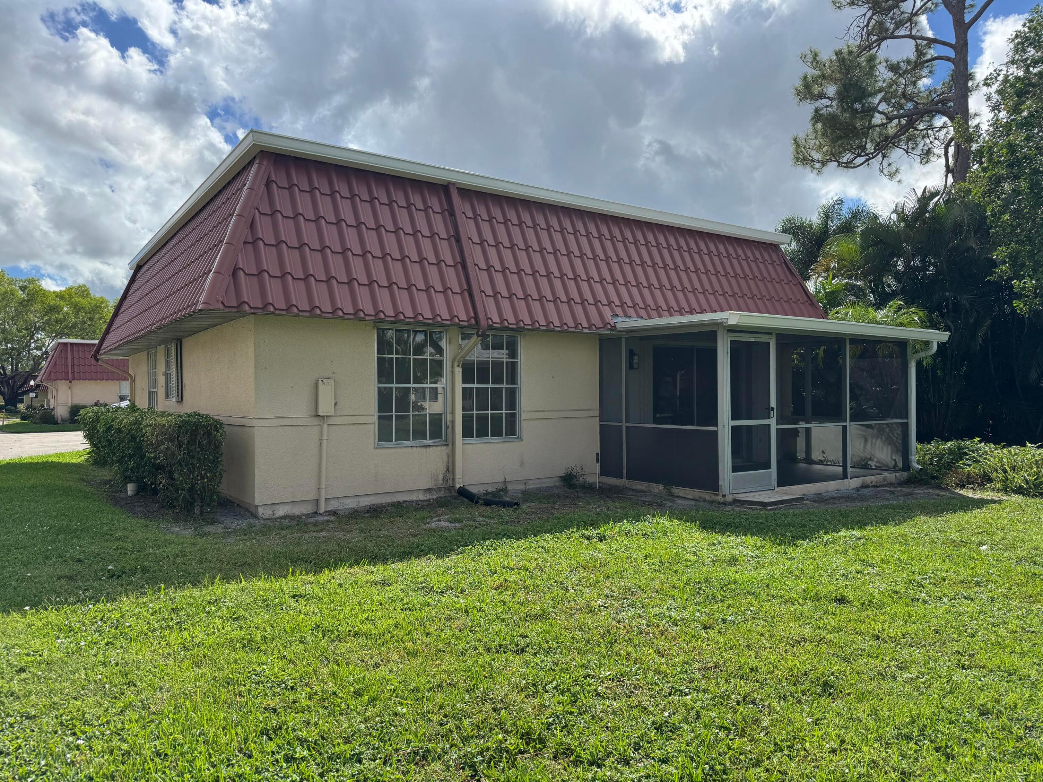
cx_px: 522
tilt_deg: -1.2
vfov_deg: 56.8
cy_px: 391
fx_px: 723
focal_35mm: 24
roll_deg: +0.5
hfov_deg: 71.6
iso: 80
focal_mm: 6.76
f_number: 1.78
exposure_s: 1/4310
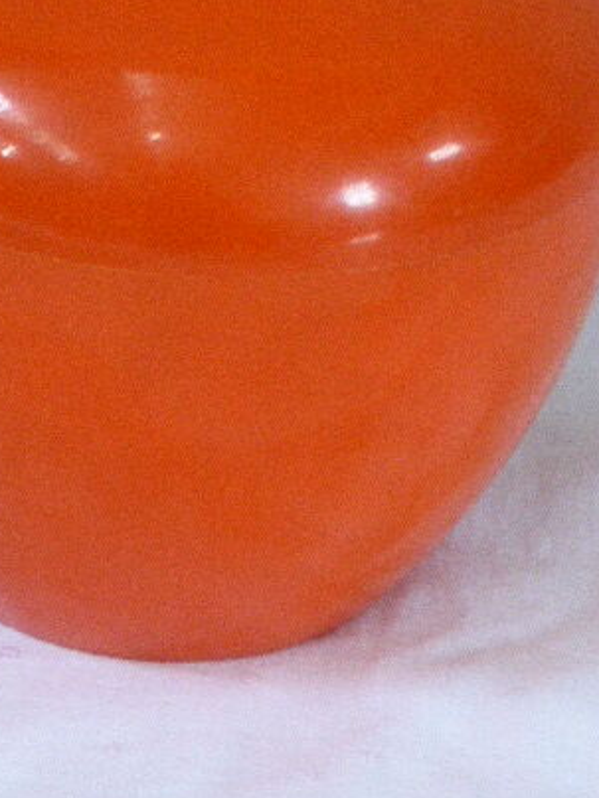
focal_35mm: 225
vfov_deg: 8.8
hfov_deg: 6.6
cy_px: 174
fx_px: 5191
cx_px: 160
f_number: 5.4
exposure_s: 1/50
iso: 800
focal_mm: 23.1
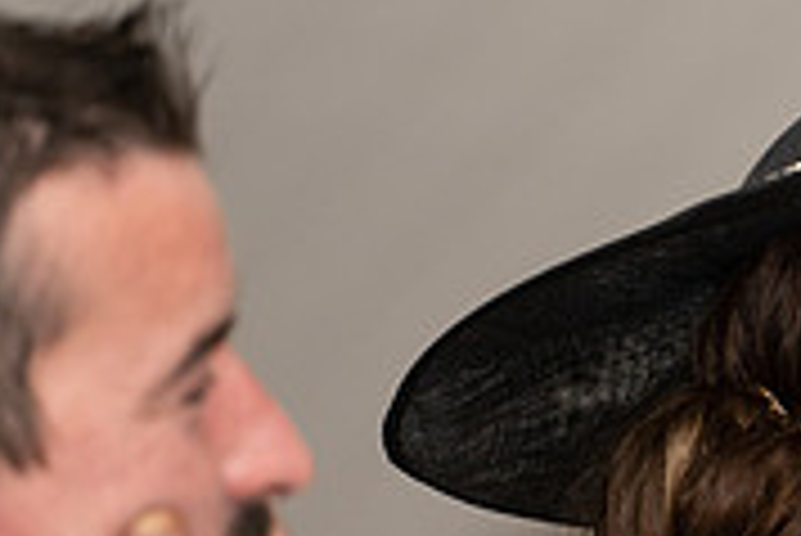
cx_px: 1200
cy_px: 536
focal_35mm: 767
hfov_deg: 2.7
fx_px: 17079
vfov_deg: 1.8
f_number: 2.8
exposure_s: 1/160
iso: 400
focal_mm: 195
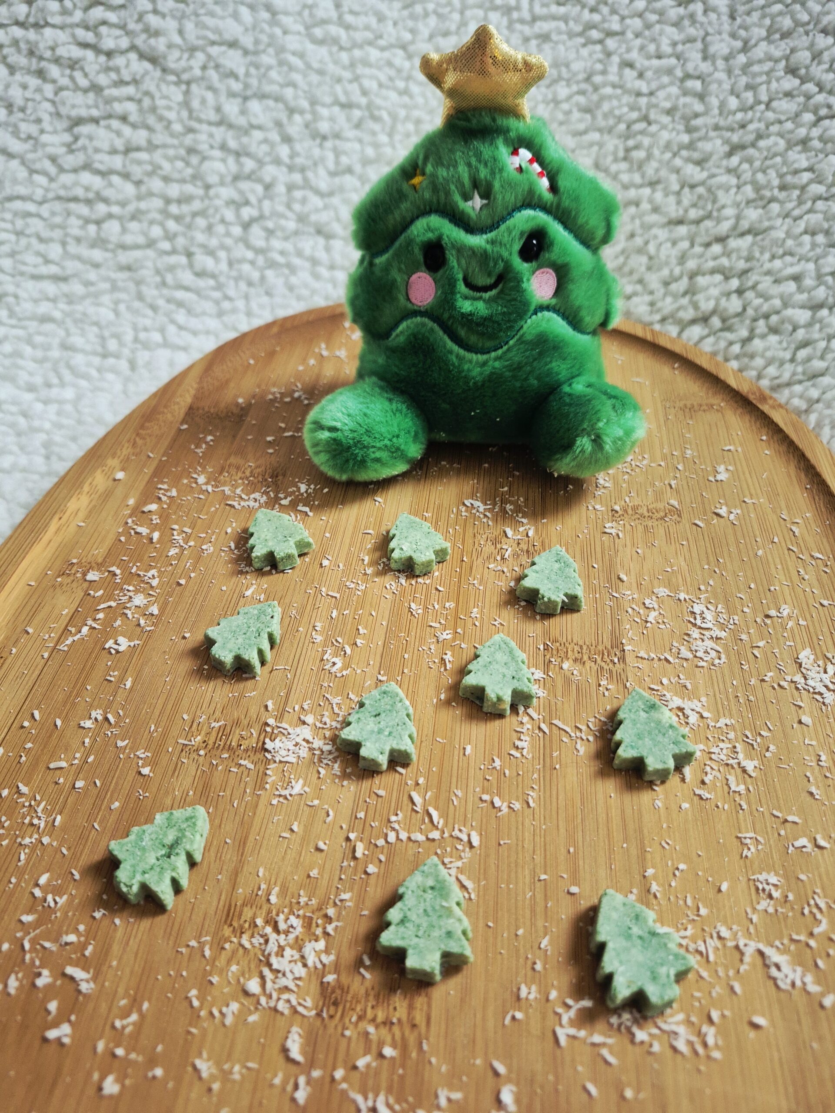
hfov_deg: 58.9
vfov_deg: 73.9
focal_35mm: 23
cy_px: 556
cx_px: 418
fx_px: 740
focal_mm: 5.4
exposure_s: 1/100
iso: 400
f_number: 1.8
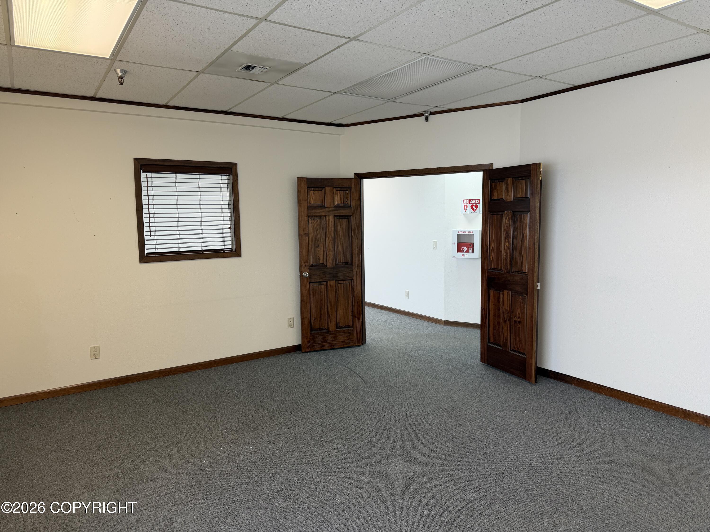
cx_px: 355
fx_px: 492
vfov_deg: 56.8
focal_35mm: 24
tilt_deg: -6.1
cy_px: 266
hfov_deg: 71.6
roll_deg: +1.2
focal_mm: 6.76
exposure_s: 1/120
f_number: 1.78
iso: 80
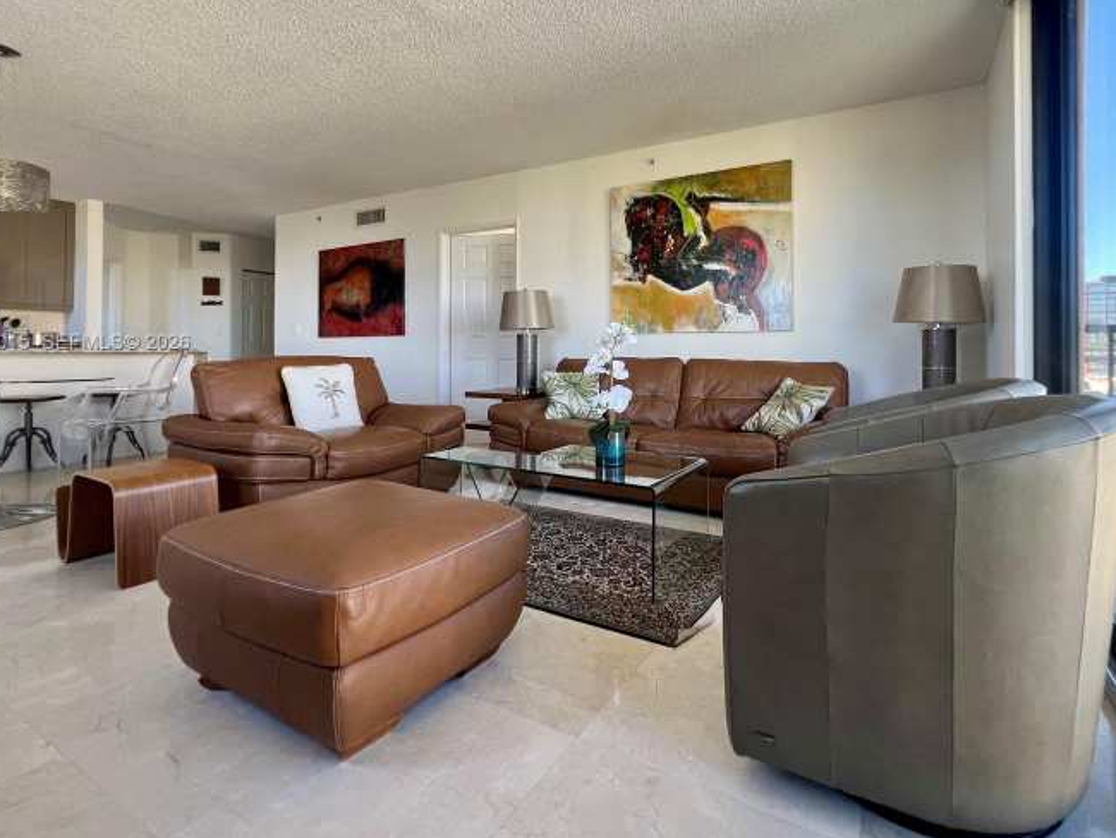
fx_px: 516
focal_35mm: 16
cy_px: 343
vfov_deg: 77.4
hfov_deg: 94.2
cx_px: 610
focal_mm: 1.57
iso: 125
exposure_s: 1/99
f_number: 1.8
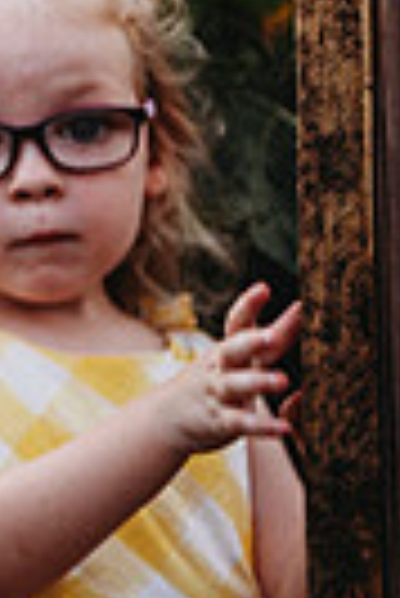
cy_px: 61
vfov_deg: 9.2
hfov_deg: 5.8
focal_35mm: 222
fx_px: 3690
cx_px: -786
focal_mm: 50
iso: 100
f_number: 2.8
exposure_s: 1/250
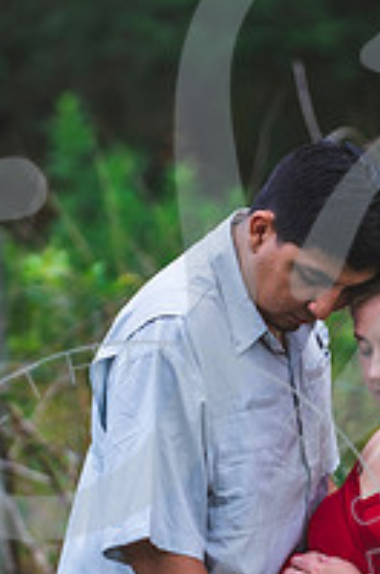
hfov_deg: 4.5
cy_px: 389
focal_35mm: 306
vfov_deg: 6.7
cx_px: 271
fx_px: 4862
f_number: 2.8
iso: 200
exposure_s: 1/320
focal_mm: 135
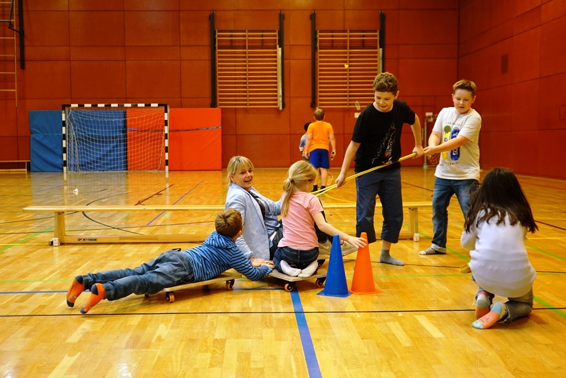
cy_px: 194
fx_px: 661
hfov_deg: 46.4
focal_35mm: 42
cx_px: 270
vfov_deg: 31.9
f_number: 4
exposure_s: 1/160
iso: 2000
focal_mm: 40
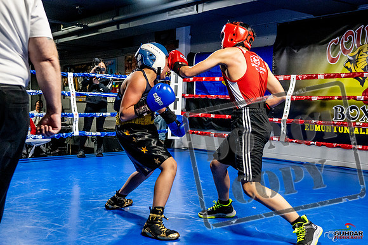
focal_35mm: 43
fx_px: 440
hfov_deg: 45.4
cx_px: 184
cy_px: 122
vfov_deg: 31.2
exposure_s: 1/800
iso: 5000
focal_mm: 29
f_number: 2.8
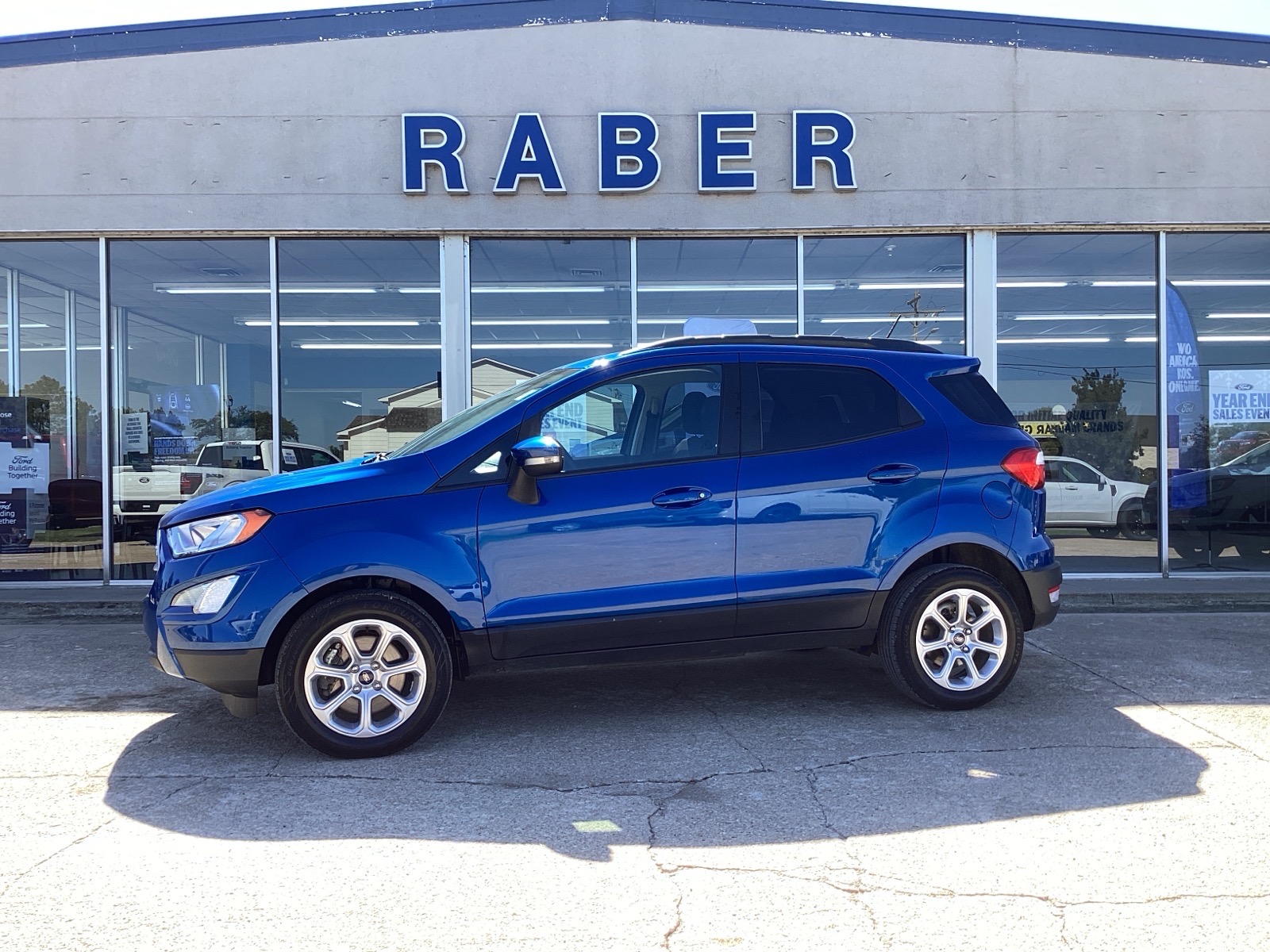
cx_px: 635
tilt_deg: +0.7
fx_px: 1137
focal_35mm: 31
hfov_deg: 58.4
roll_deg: +0.3
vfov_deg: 45.4
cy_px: 476
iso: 25
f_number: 2.4
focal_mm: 3.3
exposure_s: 1/344
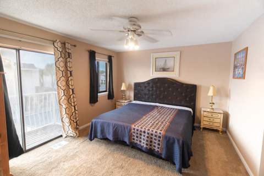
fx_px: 125
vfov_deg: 70.4
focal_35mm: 17
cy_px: 88
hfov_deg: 93.3
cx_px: 132
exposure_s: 1/10
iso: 50
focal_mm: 17
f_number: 2.8
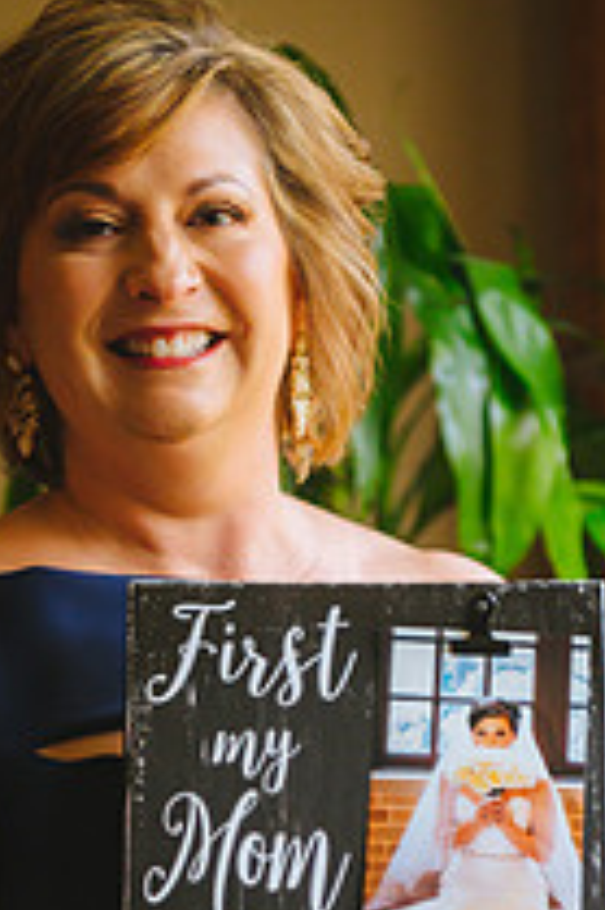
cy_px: 866
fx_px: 3156
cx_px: 316
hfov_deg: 10.9
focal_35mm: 125
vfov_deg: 16.1
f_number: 2.8
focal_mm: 58
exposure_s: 1/125
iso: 4000
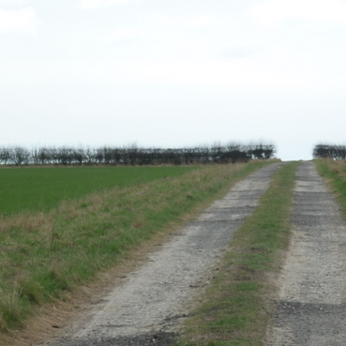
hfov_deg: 8.5
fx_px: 2318
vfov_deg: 8.5
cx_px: 243
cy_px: 246
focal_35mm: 205
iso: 80
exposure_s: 1/200
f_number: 5.1
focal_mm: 17.7
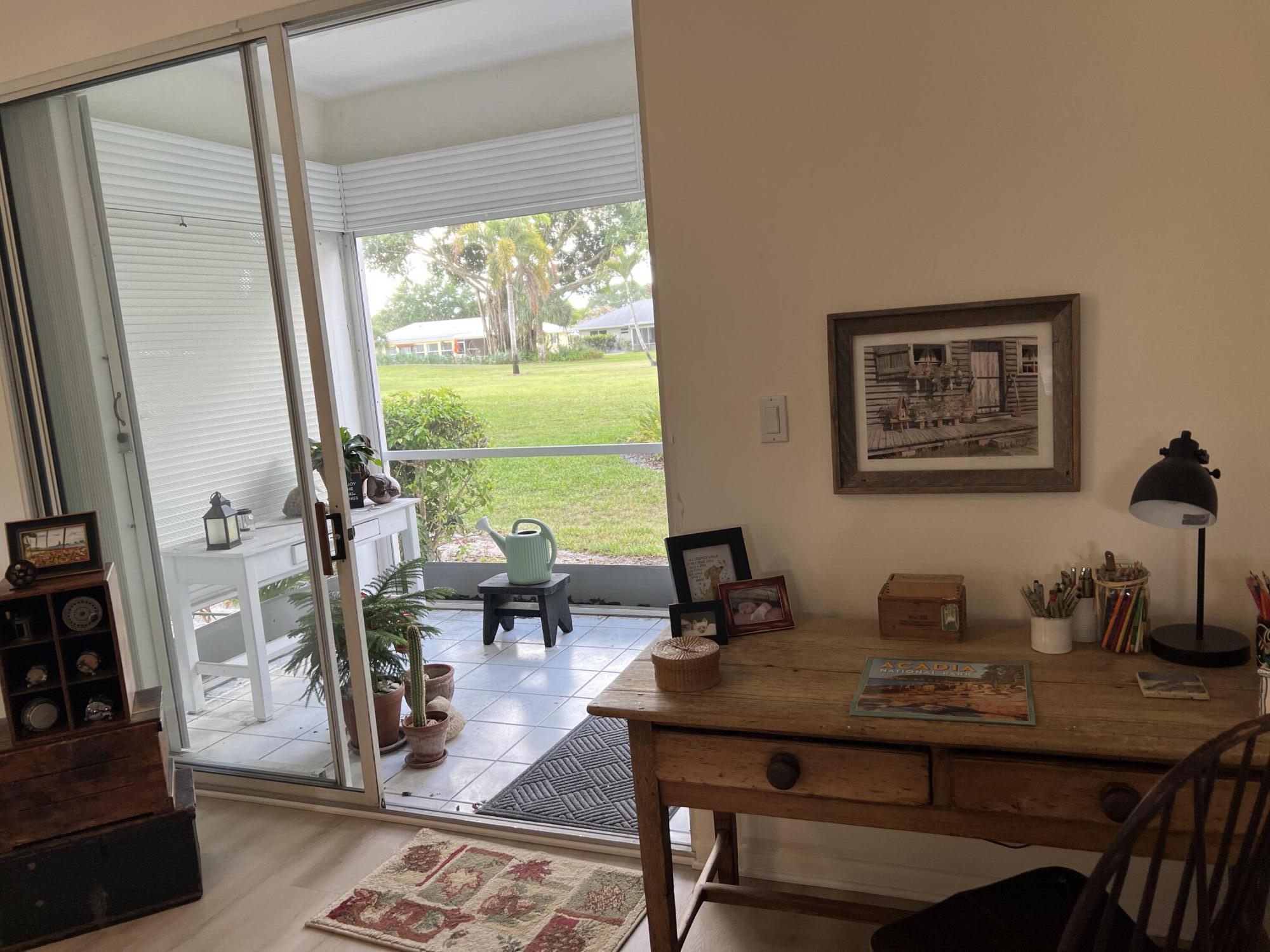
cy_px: 476
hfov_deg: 67.3
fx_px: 954
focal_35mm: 26
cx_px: 635
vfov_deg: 53.1
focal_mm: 5.7
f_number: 1.5
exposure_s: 1/120
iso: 80
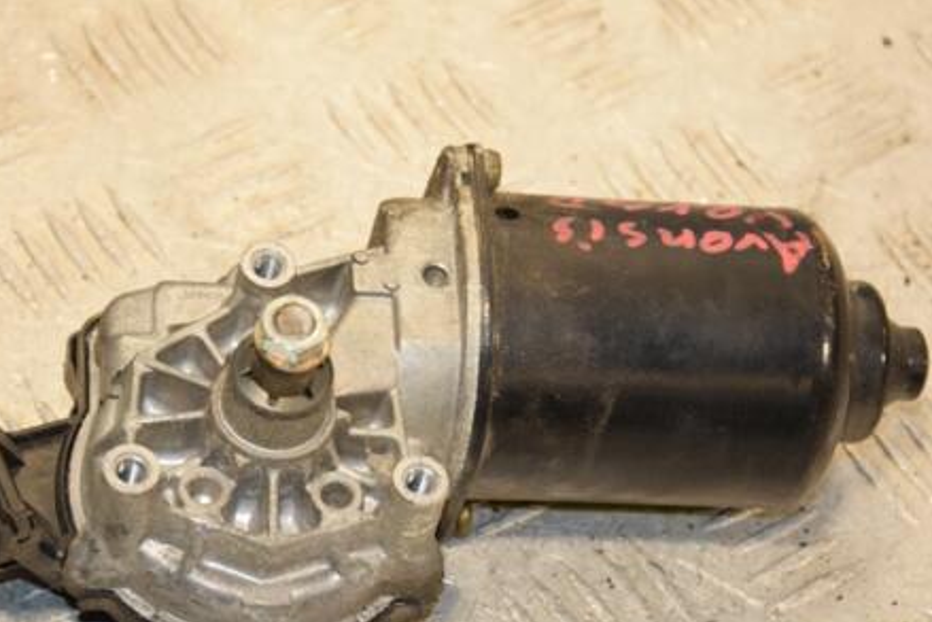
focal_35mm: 154
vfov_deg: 8.9
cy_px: 384
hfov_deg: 13.4
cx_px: 416
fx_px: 3980
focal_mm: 75
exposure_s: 1/200
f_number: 5.6
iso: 800
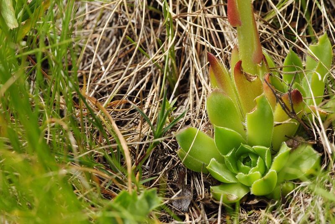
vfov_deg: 10.8
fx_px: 1188
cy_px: 112
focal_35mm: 128
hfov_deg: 16.0
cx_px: 168
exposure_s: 1/80
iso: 200
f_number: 11
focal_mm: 85
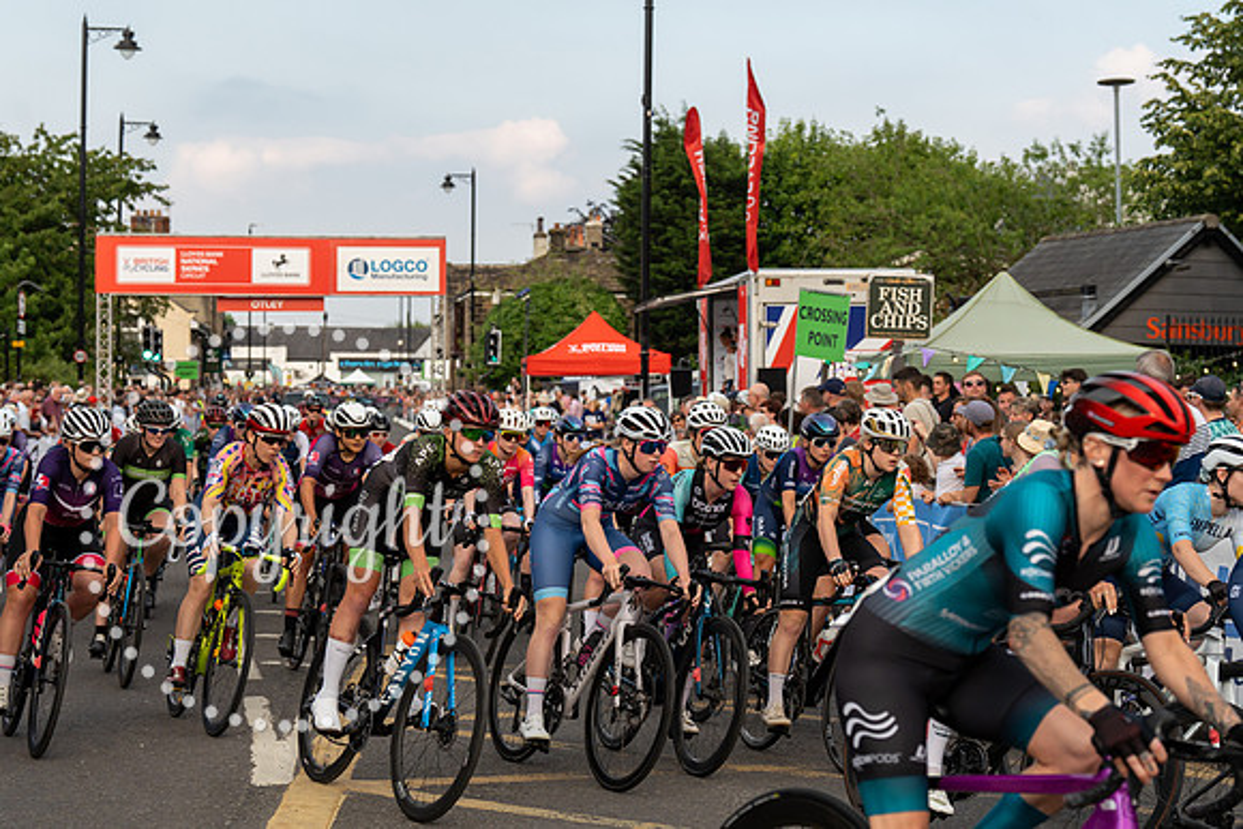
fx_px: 2417
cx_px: 622
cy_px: 414
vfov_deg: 19.5
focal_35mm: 70
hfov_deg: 28.8
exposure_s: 1/1250
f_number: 5
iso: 500
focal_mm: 70
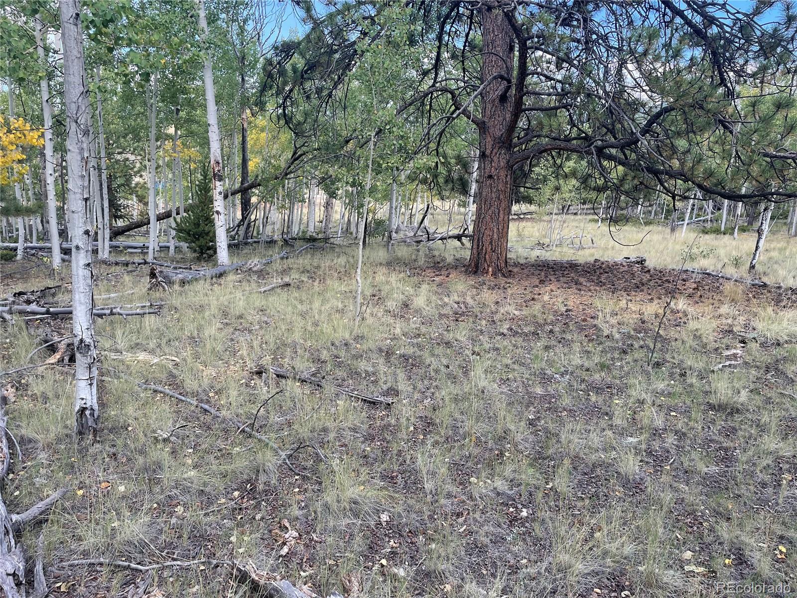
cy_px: 299
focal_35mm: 26
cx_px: 398
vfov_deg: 53.1
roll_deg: -0.7
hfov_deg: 67.3
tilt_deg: -13.1
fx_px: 599
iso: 32
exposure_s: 1/493
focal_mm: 4.2
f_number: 1.6
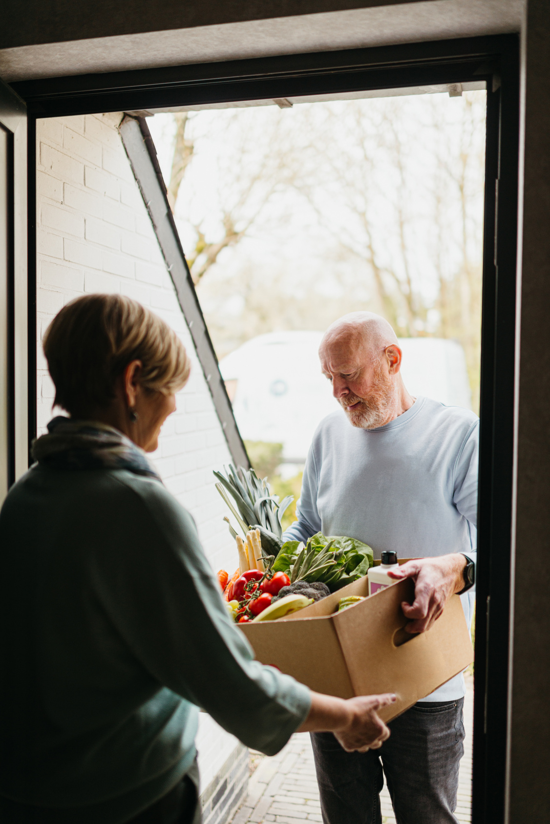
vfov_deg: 54.4
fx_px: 801
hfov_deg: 37.9
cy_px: 412
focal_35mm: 35
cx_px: 275
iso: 160
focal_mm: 35
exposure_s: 1/1250
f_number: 1.4
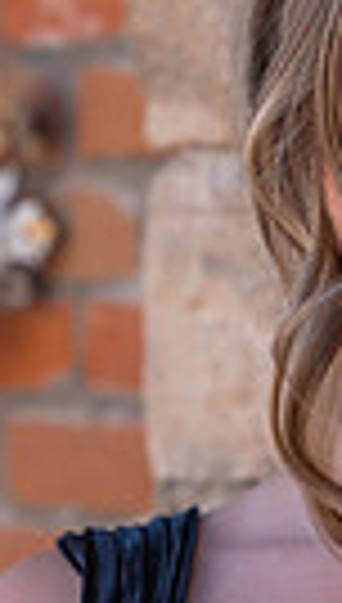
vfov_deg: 9.1
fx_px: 3765
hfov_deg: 5.2
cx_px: 346
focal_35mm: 235
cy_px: 675
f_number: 4
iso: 100
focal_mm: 67
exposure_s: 1/200
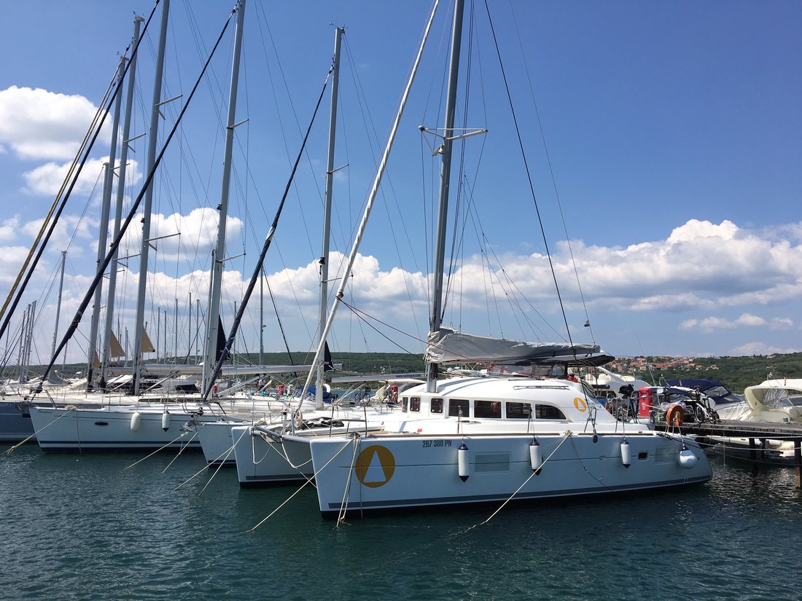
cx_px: 401
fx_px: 672
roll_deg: -2.1
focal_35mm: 29
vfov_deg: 48.2
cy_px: 300
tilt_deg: +8.0
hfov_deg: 61.7
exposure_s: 1/2849
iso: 25
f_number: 2.2
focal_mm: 4.15
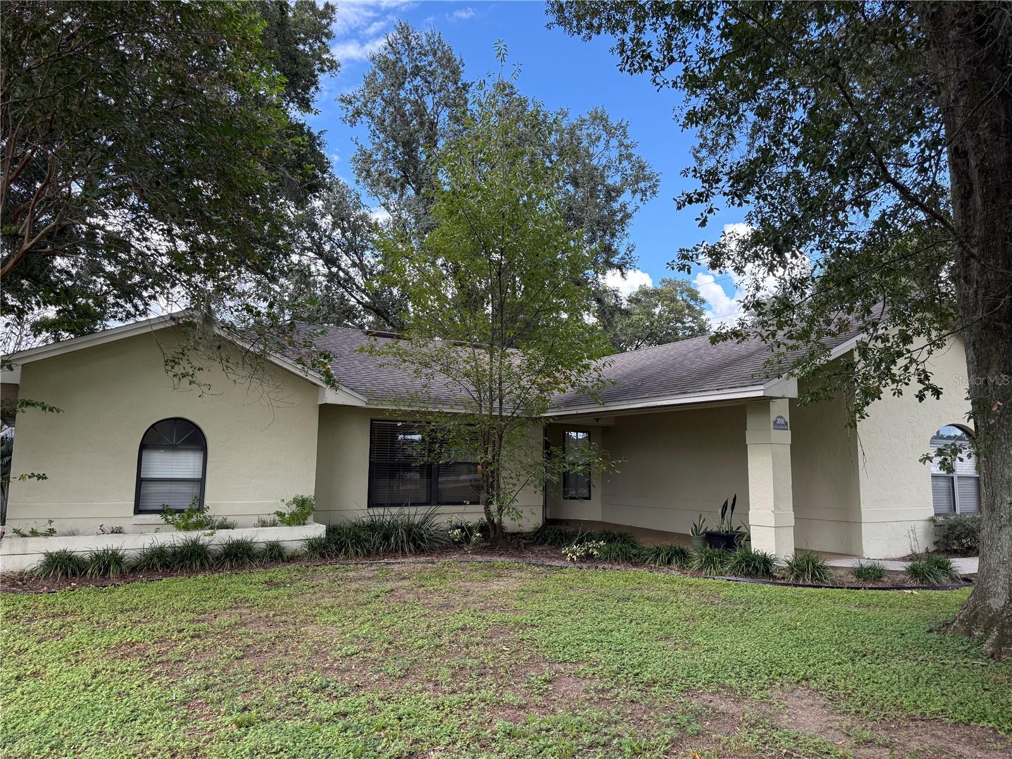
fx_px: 702
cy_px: 380
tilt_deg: +8.1
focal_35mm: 24
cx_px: 506
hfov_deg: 71.6
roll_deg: -0.6
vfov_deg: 56.8
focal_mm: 6.76
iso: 100
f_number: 1.78
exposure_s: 1/567
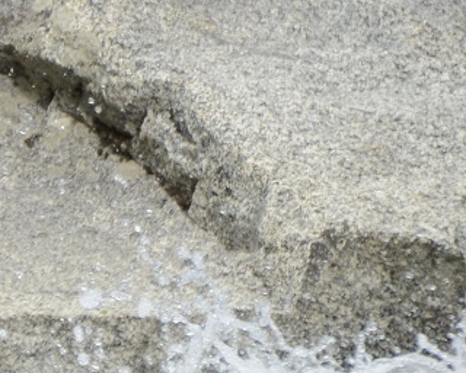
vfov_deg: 1.6
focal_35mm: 972
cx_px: -1027
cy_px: 175
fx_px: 13406
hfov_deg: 2.0
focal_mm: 150
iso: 450
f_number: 5.6
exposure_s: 1/1000
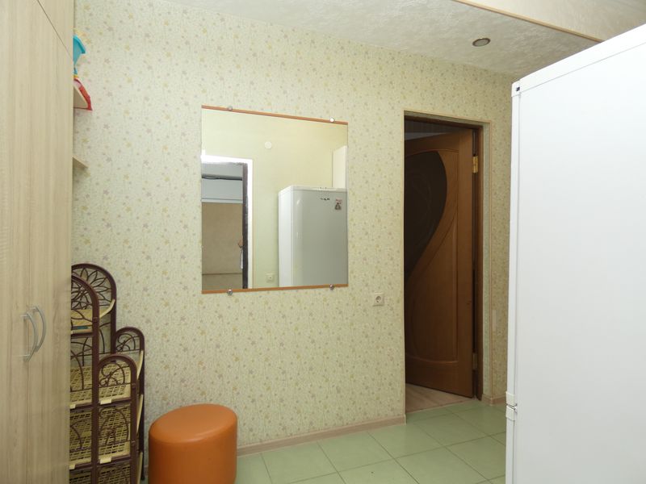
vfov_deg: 66.0
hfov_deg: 81.7
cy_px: 242
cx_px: 323
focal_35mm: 20
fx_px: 373
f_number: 2.8
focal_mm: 3.6
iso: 80
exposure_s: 1/60
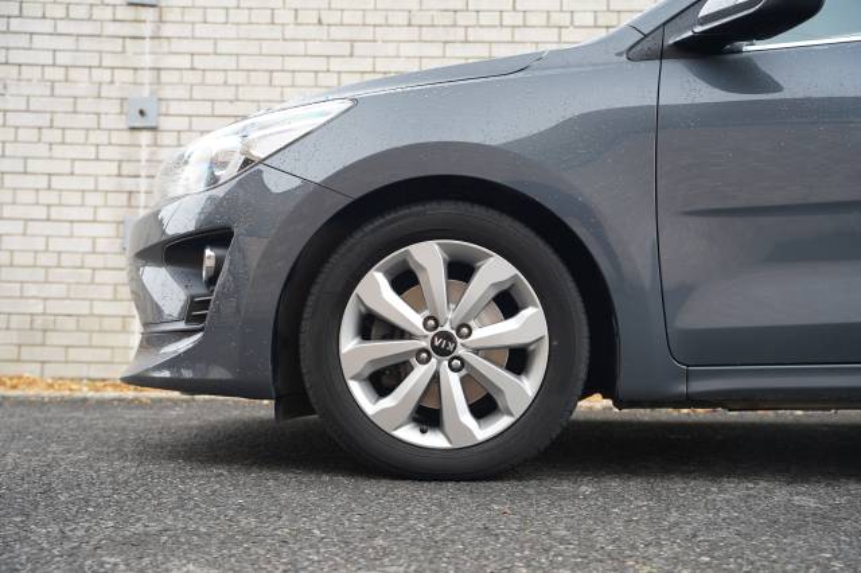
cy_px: 286
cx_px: 430
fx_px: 1128
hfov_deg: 41.8
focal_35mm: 47
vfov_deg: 28.5
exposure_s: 1/60
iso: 320
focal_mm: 47.2
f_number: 4
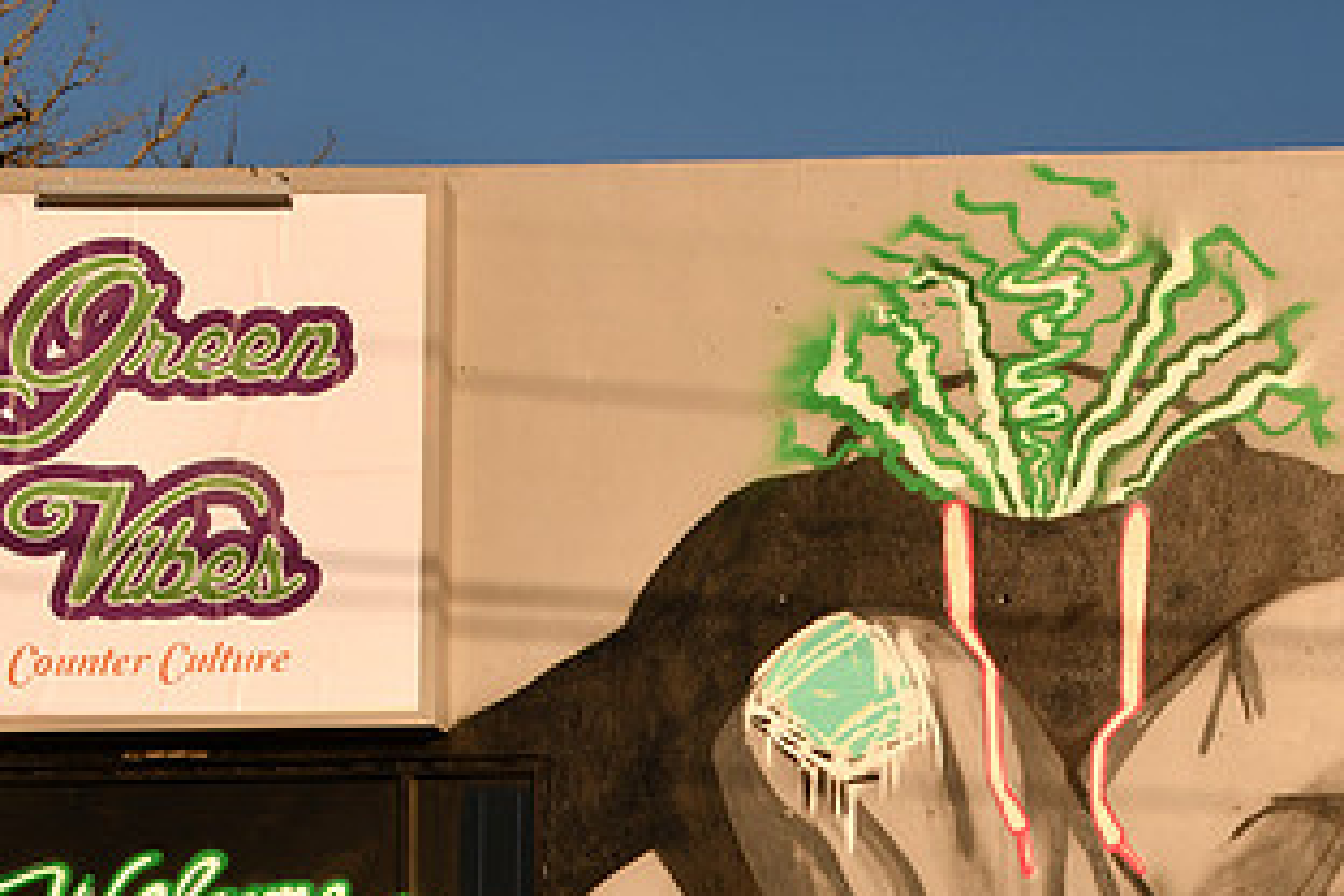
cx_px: 1111
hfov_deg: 29.3
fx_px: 2501
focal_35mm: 67
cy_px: 821
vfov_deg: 19.9
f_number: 14
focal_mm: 24
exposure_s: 1/250
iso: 125
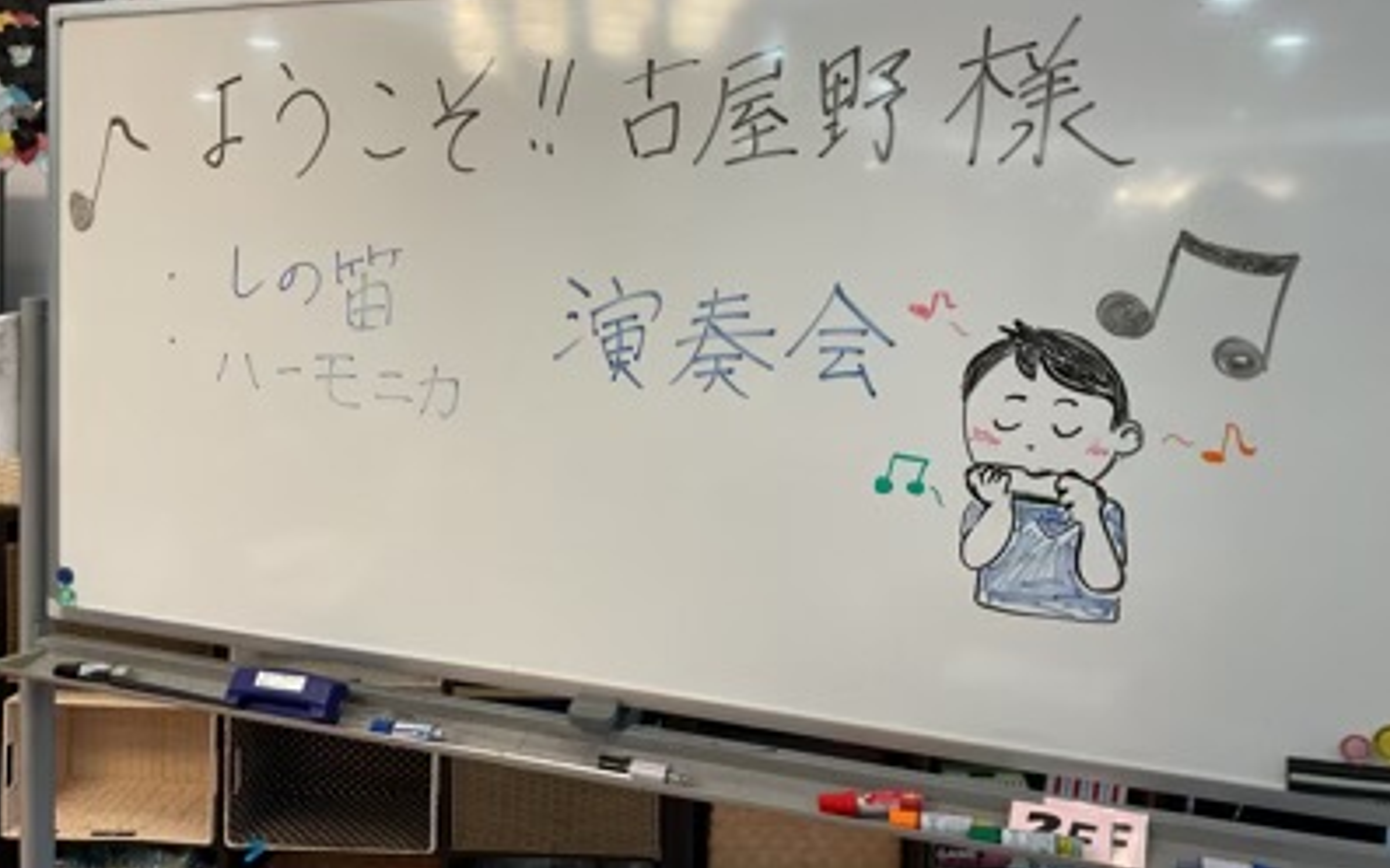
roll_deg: -0.9
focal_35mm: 31
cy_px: 346
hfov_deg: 61.2
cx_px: 693
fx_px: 1174
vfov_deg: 40.4
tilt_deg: -2.6
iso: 64
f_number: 1.8
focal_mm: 3
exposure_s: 1/100
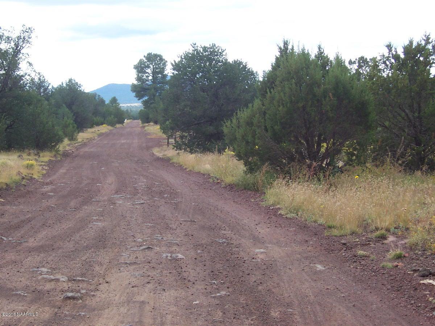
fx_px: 1232
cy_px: 163
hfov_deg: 20.0
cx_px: 218
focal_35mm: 98
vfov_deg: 15.1
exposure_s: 1/125
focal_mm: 15.2
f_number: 4.8
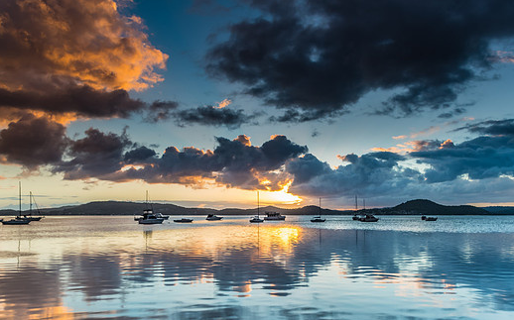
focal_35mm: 29
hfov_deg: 64.7
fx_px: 406
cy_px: 192
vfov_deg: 42.9
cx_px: 250
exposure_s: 1/8
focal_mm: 16
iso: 50
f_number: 11
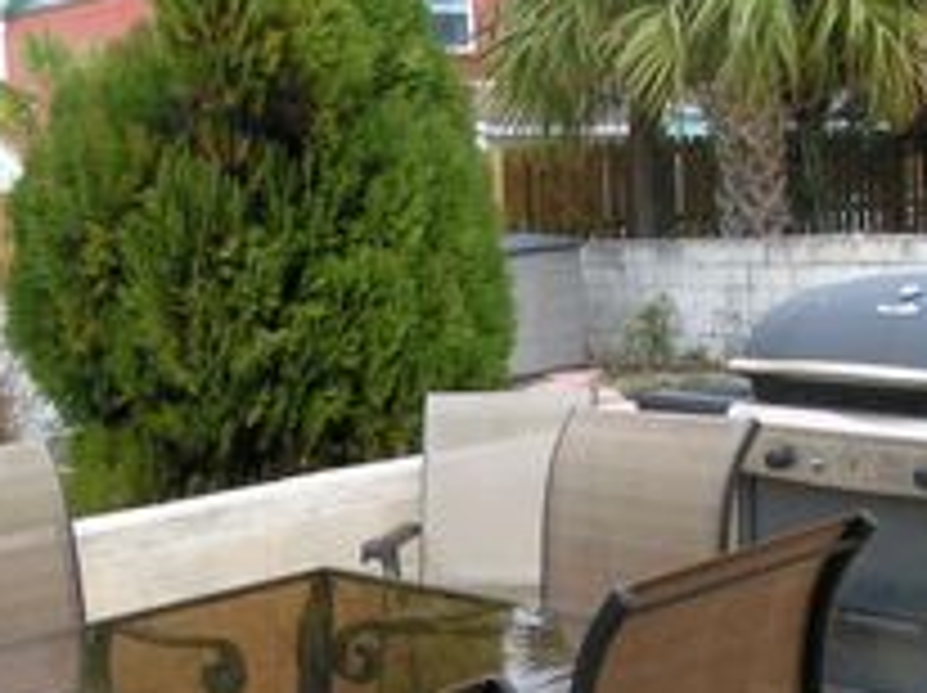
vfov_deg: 21.2
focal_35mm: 68
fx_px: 1819
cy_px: 580
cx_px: 302
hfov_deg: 28.4
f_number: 5.6
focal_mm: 5.8
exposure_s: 1/125
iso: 50
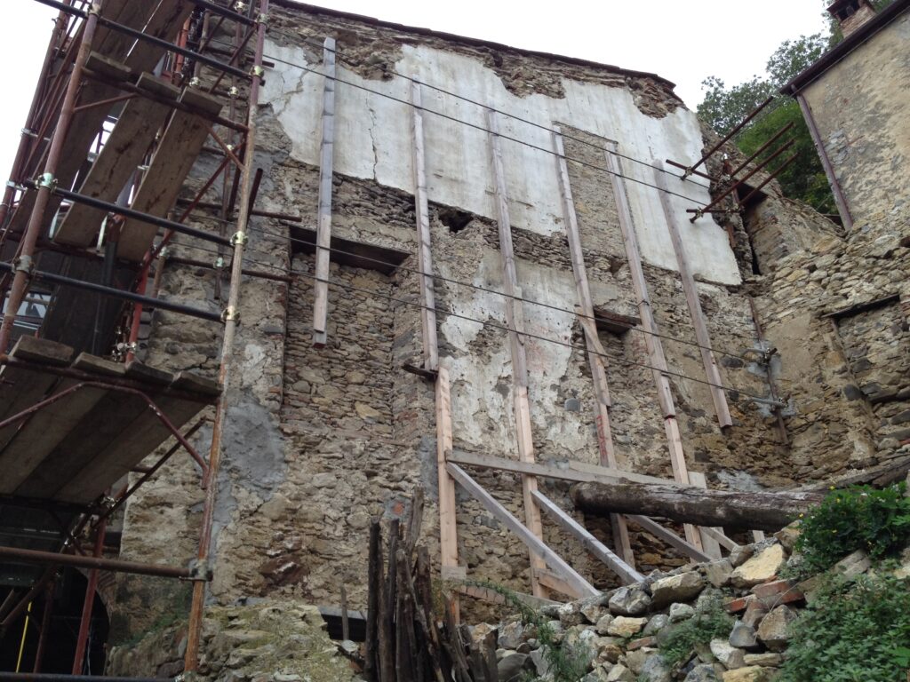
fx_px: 920
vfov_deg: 40.7
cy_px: 341
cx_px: 455
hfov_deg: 52.6
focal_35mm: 35
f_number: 2.4
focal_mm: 4.28
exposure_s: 1/120
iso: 80
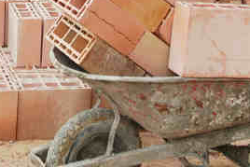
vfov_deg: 11.0
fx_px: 841
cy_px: -57
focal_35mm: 121
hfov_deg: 16.7
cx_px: 21
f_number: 3.5
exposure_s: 1/500
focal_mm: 22
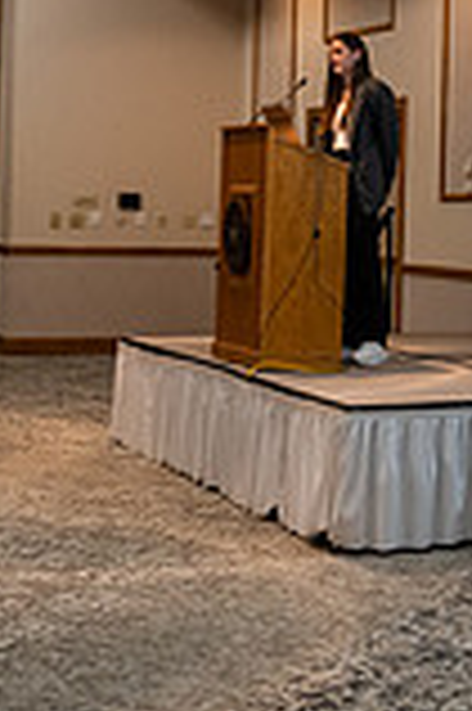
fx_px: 1734
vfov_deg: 22.9
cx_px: 526
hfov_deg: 15.1
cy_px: 173
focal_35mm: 88
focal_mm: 24
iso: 2000
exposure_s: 1/200
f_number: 4.5
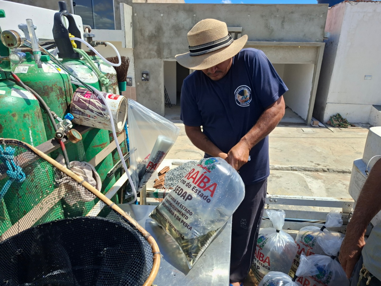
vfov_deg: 58.9
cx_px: 190
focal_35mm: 23
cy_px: 143
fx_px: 253
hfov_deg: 73.9
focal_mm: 5.54
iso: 50
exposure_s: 1/1706
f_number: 1.8
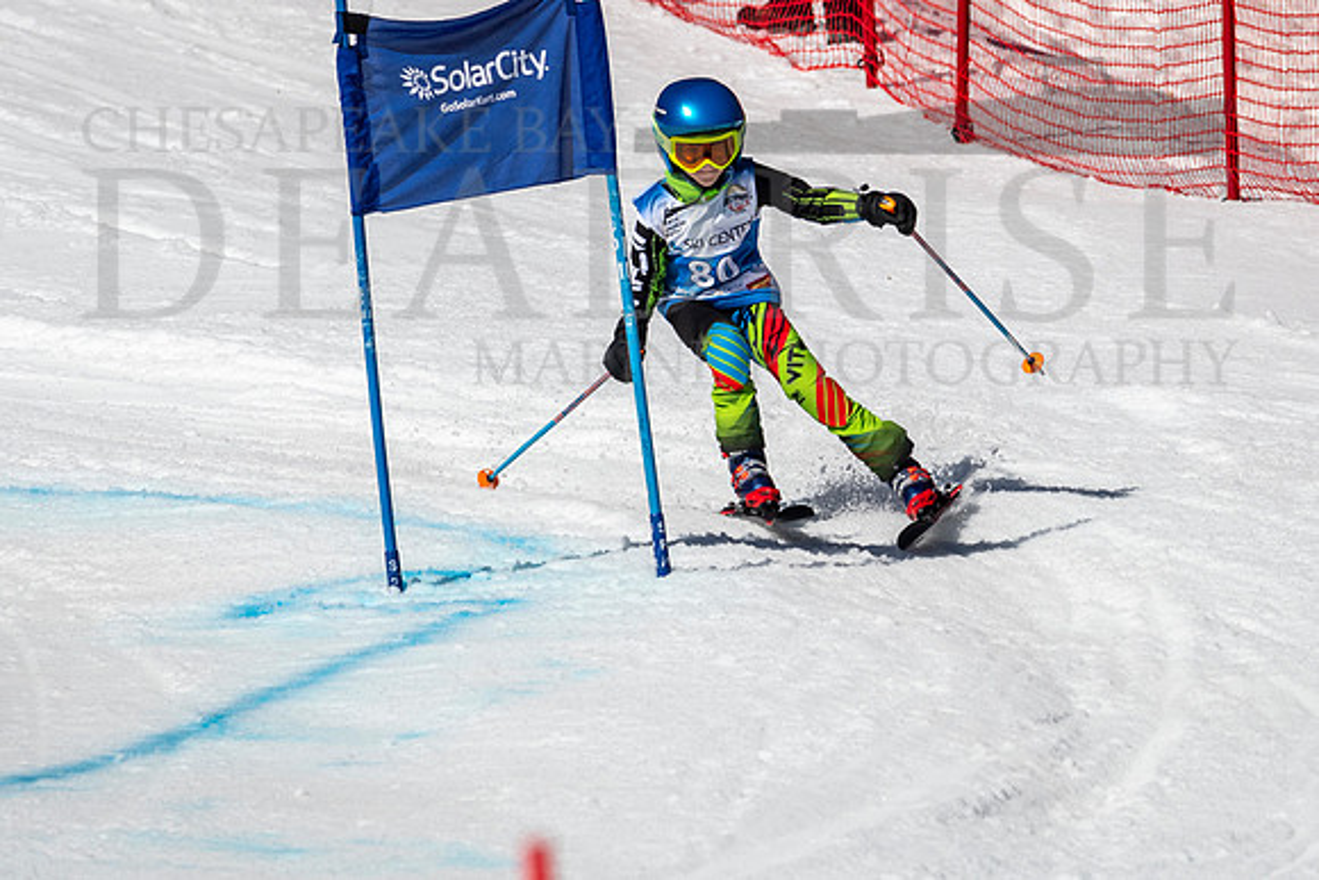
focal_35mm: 905
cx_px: 719
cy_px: 460
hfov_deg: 2.3
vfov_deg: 1.5
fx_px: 33166
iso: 200
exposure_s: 1/2000
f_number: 8
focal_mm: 400
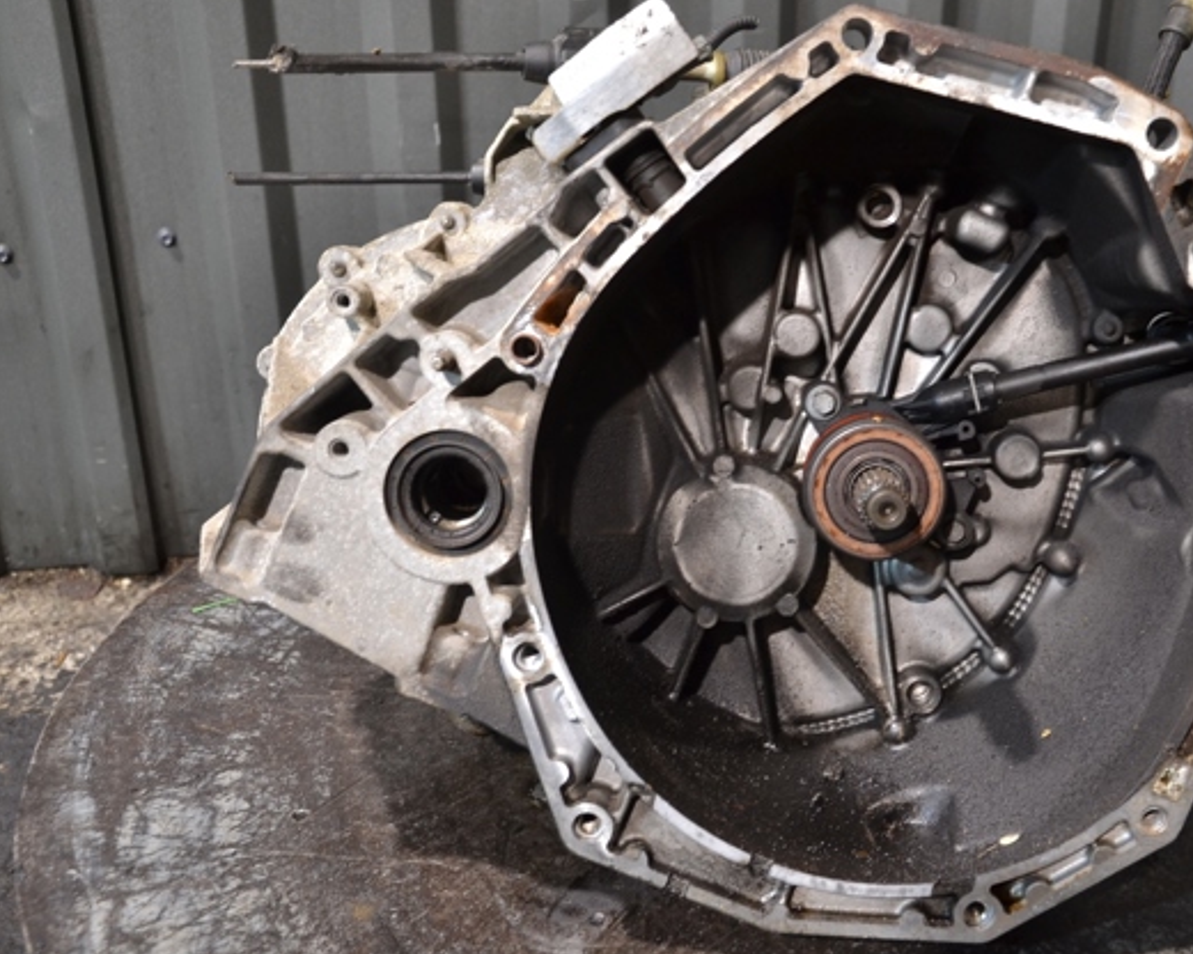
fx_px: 1589
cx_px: 720
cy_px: 472
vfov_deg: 33.4
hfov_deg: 41.0
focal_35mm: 45
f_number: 4
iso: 800
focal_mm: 26
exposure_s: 1/25
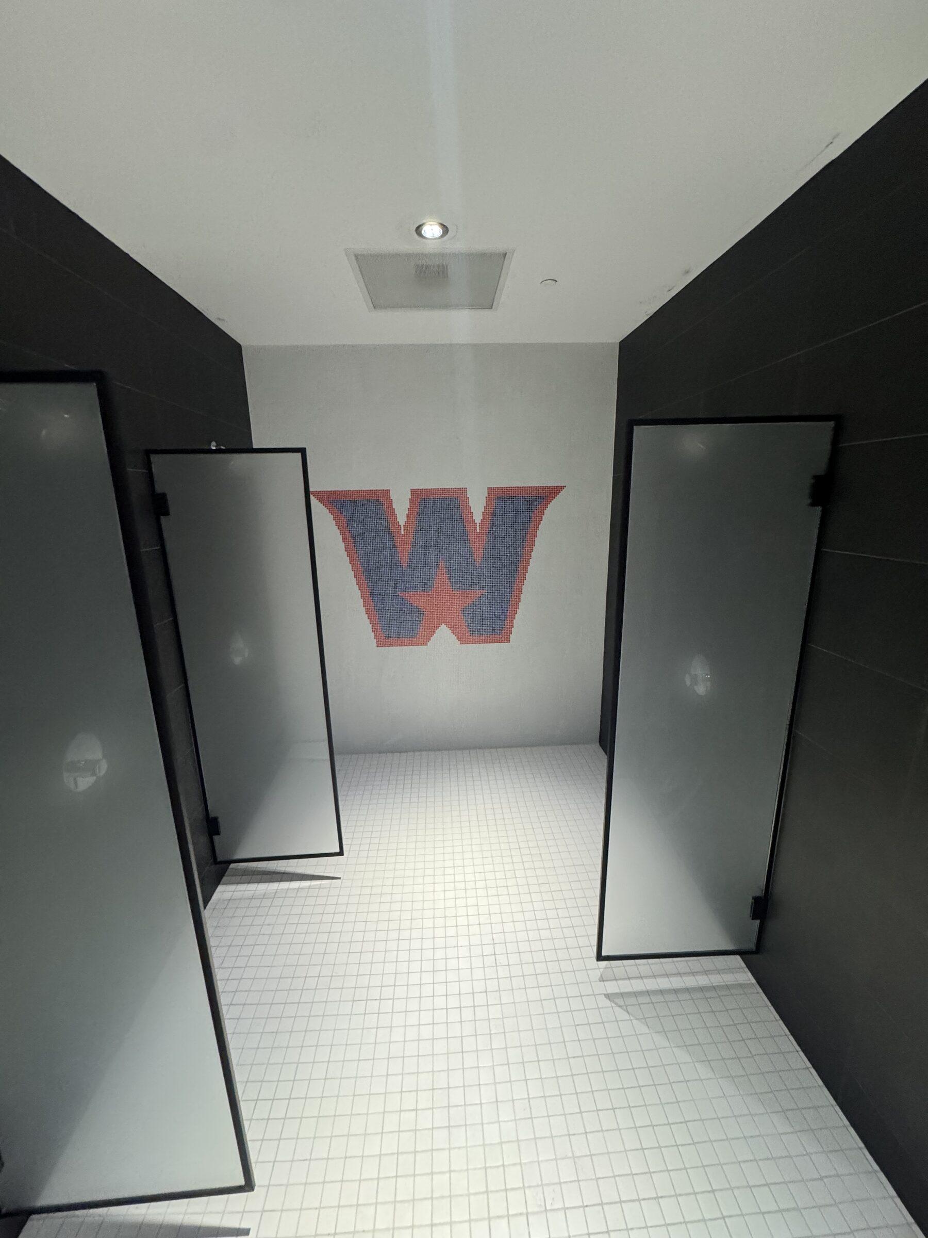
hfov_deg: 85.7
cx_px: 464
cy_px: 619
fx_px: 500
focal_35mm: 14
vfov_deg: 102.1
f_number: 2.2
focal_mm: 2.22
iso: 400
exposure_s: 1/60
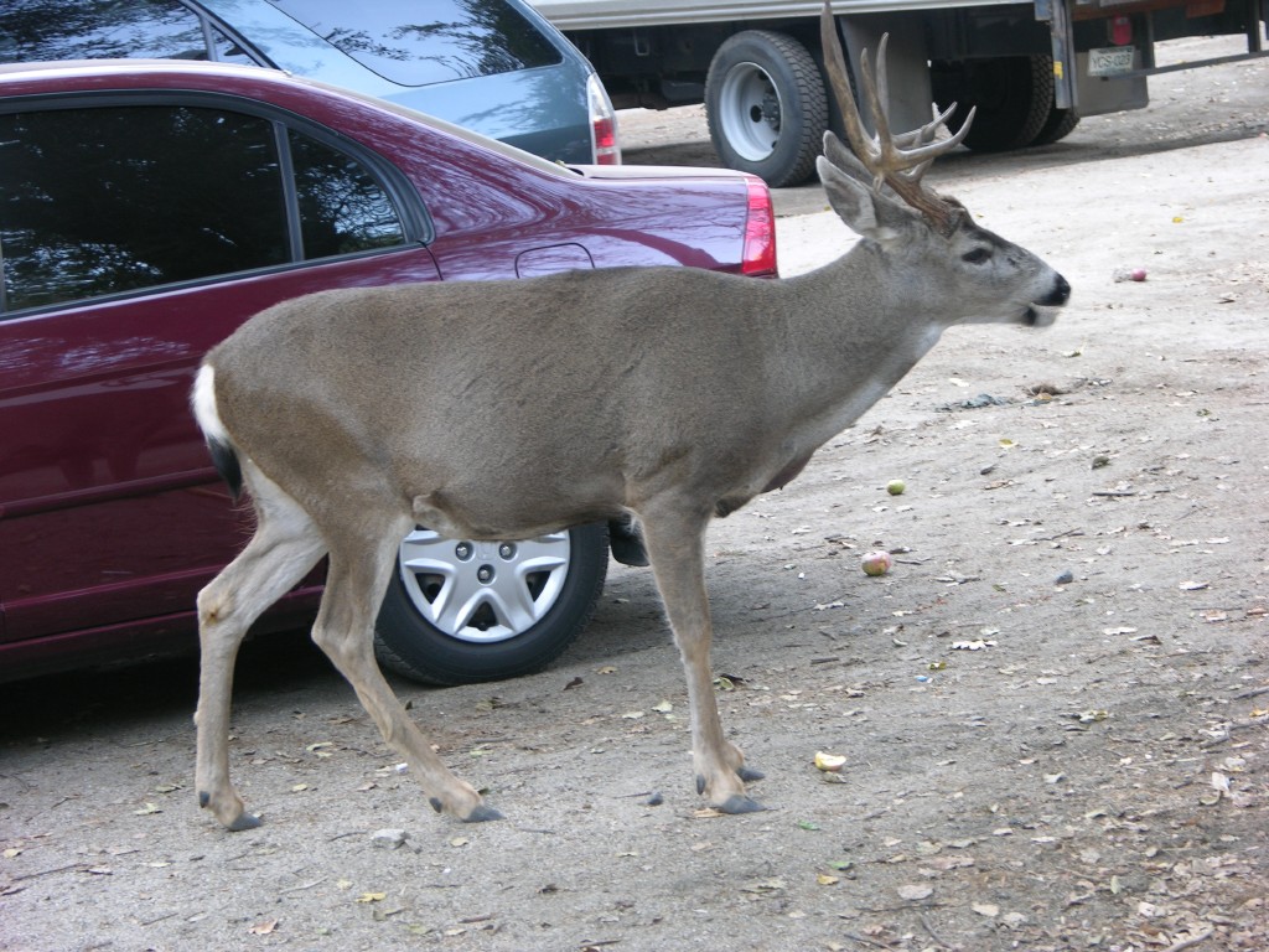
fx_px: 4399
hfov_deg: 16.4
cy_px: 476
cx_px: 634
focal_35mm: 120
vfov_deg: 12.3
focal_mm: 29.5
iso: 50
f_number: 3.7
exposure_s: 1/8.3
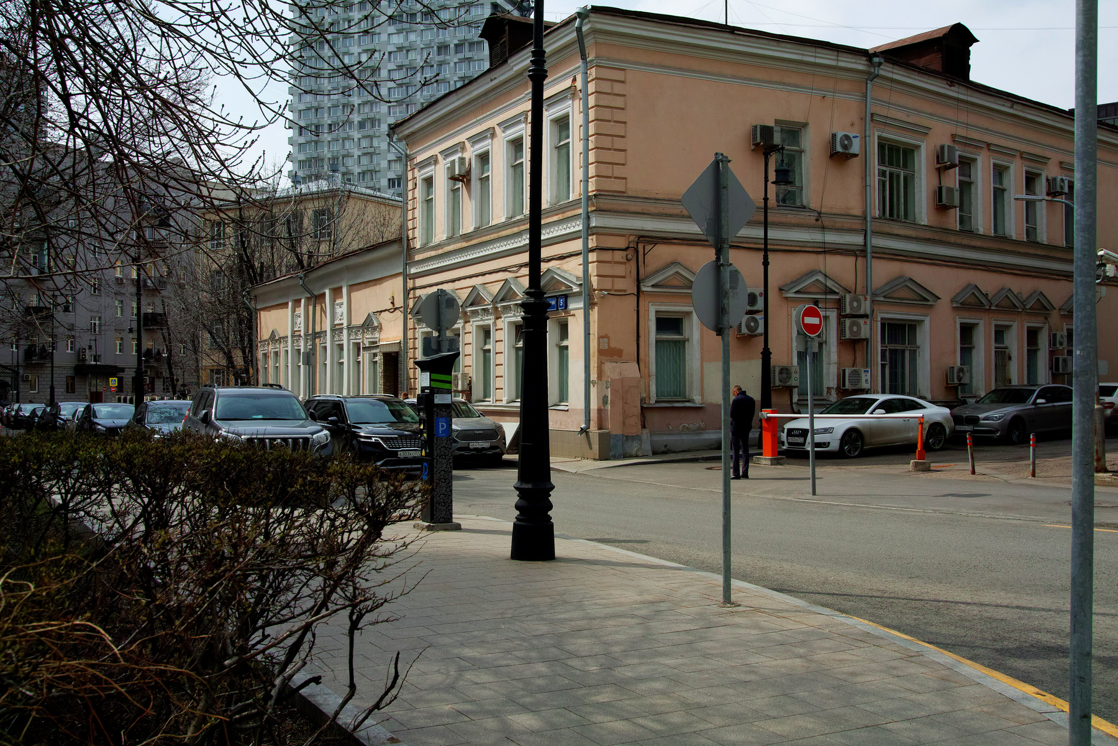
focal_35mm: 61
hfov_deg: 32.9
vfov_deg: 22.3
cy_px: 373
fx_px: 1894
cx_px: 559
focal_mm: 46
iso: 100
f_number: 8
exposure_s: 1/400
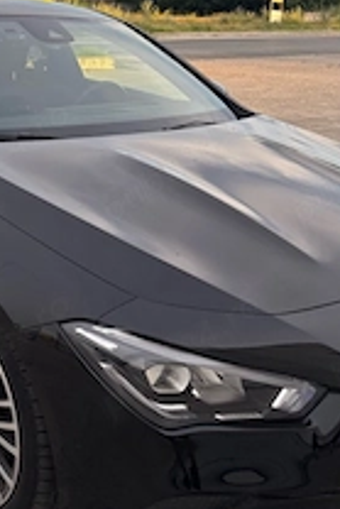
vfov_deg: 37.9
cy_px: 193
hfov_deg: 25.3
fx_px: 735
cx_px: 39
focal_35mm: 52
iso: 50
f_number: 1.6
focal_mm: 5.96
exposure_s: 1/475
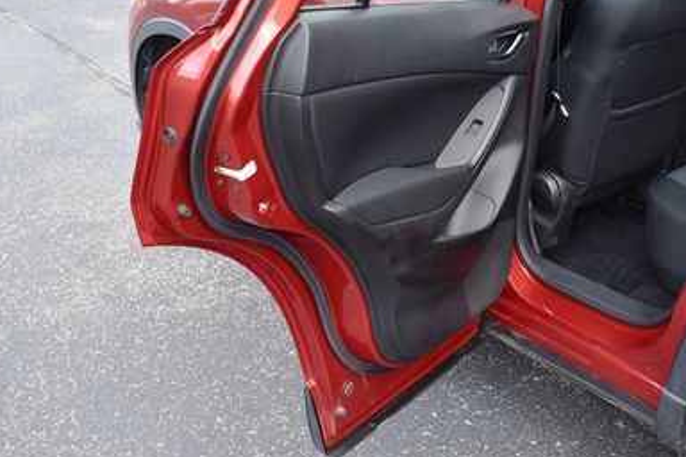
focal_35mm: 45
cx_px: 486
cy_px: 106
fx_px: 857
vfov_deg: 29.3
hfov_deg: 42.7
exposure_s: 1/250
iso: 400
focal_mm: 18
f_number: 5
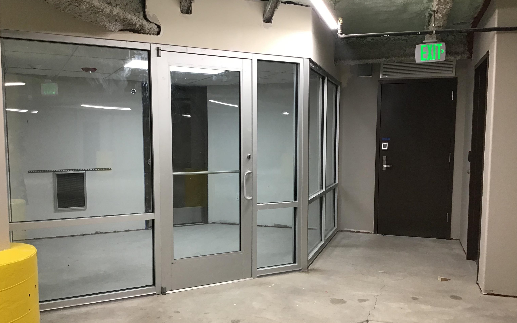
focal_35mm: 33
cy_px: 182
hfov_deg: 58.1
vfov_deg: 38.3
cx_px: 258
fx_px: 465
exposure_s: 1/30
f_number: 2.4
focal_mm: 3.3
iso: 50
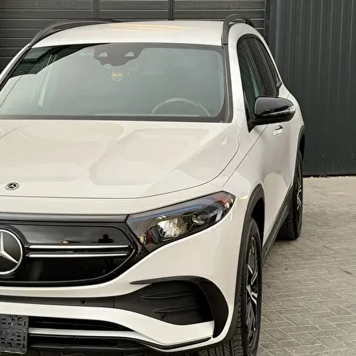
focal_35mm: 76
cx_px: 104
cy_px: 191
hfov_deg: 22.6
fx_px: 884
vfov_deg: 22.8
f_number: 1.78
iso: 50
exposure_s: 1/204
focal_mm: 6.76
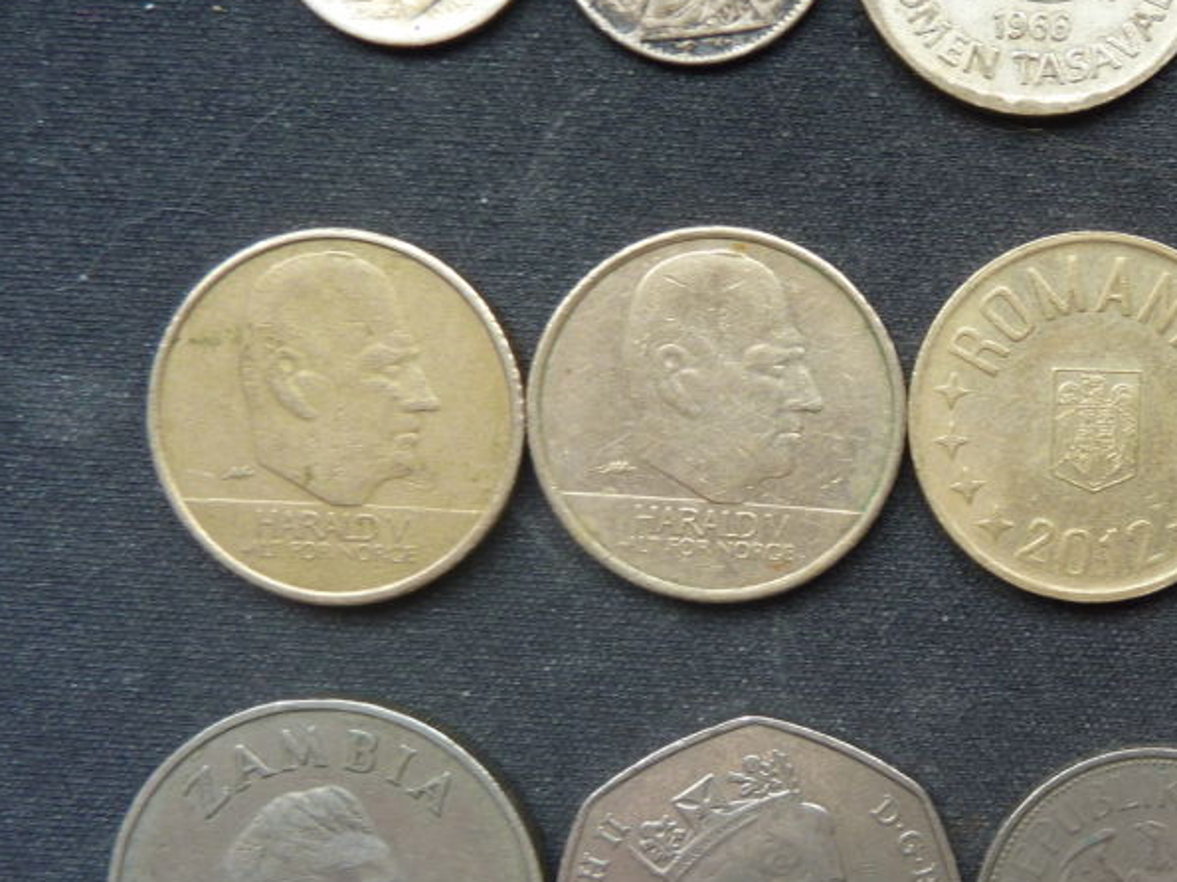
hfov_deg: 42.4
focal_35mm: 42
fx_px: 1428
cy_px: 447
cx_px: 971
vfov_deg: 34.3
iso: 100
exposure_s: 1/30
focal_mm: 4.1
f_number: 3.3
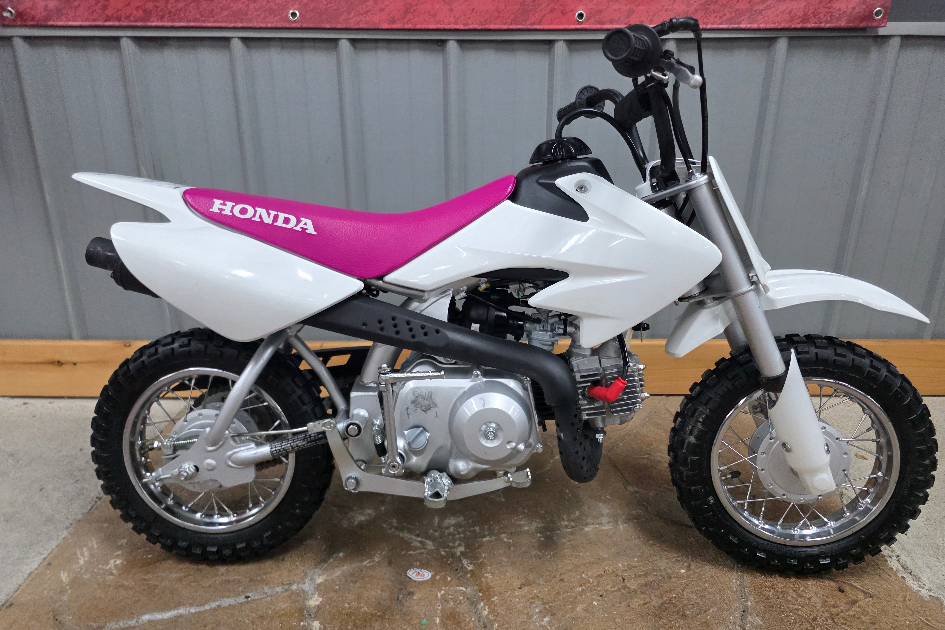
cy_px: 309
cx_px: 473
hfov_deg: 73.7
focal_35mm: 24
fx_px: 630
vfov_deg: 53.1
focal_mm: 6.3
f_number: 1.7
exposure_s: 1/120
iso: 500
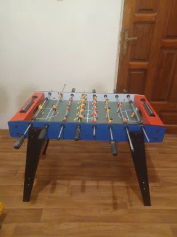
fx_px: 178
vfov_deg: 67.3
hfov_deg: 53.0
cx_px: 90
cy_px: 116
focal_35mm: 26
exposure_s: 1/16.7
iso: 1600
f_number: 1.8
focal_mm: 4.6
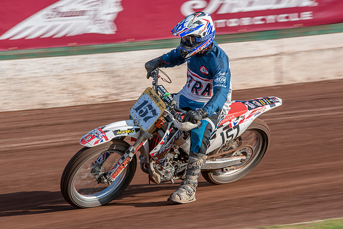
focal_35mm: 236
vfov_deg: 5.8
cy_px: 124
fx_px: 2244
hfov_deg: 8.7
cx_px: 165
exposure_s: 1/200
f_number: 8
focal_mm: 200
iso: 125
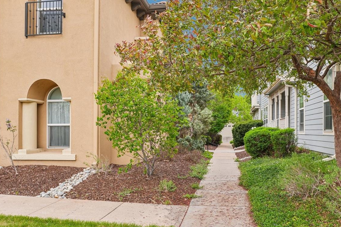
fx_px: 262
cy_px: 103
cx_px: 201
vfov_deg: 46.7
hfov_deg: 65.5
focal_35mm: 28
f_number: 8
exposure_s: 1/90
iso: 100
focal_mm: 13
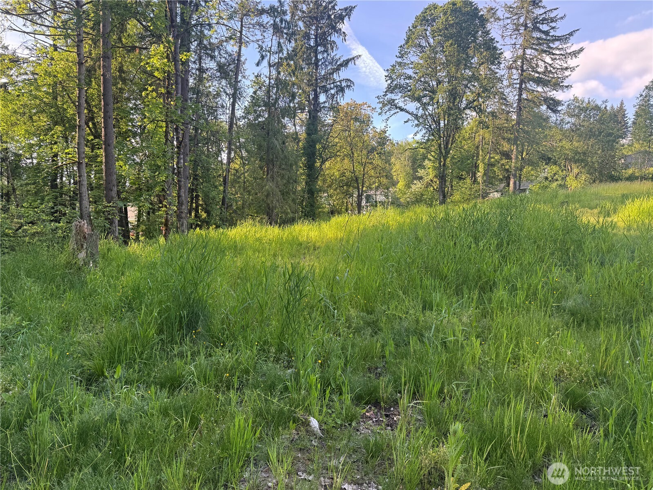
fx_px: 453
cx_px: 326
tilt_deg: -0.8
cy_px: 245
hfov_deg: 71.6
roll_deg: -2.5
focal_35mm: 24
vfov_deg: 56.8
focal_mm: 6.76
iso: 80
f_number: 1.78
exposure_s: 1/298
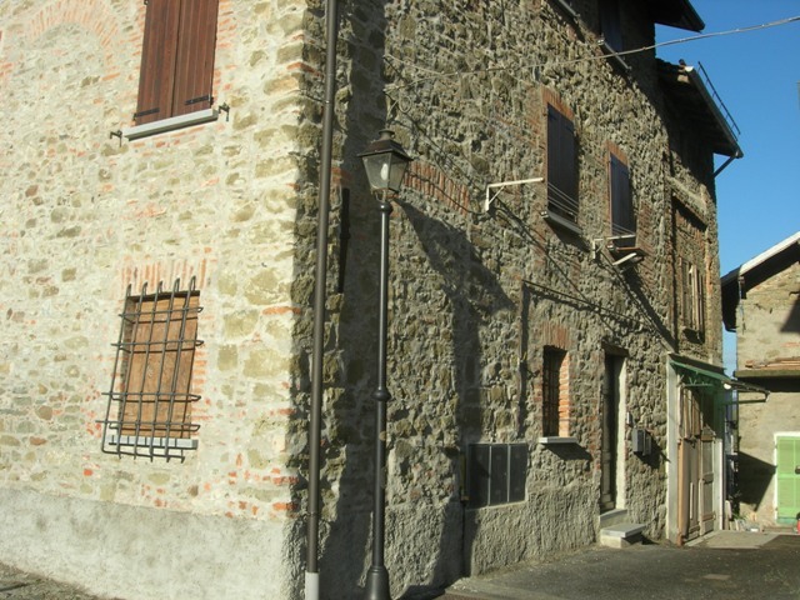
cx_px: 400
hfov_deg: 49.0
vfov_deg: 37.7
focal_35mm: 38
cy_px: 300
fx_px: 878
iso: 64
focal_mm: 7.8
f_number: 4.8
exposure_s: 1/541
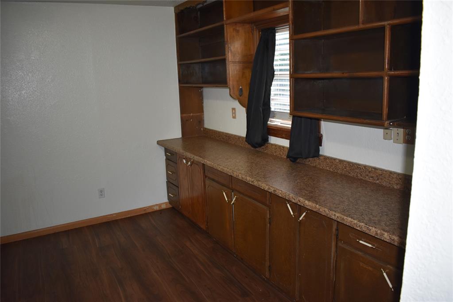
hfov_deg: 67.4
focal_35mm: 27
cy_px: 151
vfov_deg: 47.9
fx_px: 340
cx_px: 226
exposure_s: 1/125
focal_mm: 18
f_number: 3.5
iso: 900
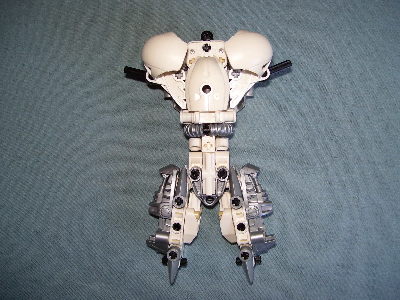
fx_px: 416
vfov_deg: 39.7
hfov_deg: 51.4
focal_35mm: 36
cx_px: 200
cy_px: 150
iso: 80
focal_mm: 6
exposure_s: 1/60
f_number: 2.7
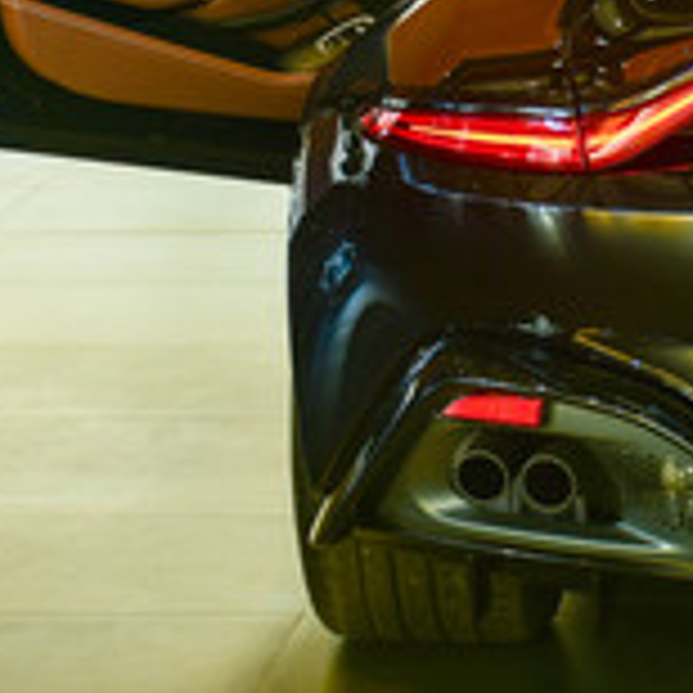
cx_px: 842
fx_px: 3556
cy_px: 110
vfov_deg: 11.1
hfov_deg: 10.9
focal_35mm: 157
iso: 200
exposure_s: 1/20
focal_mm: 38
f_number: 4.2
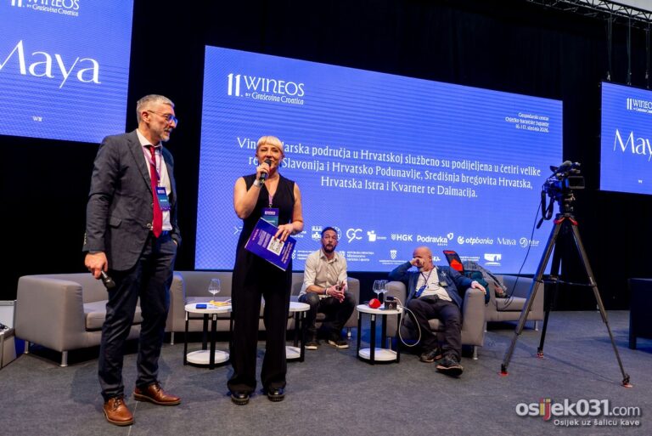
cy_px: 218
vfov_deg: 50.6
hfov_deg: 70.6
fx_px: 461
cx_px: 320
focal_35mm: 25
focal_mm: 24
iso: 250
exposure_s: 1/125
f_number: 2.8
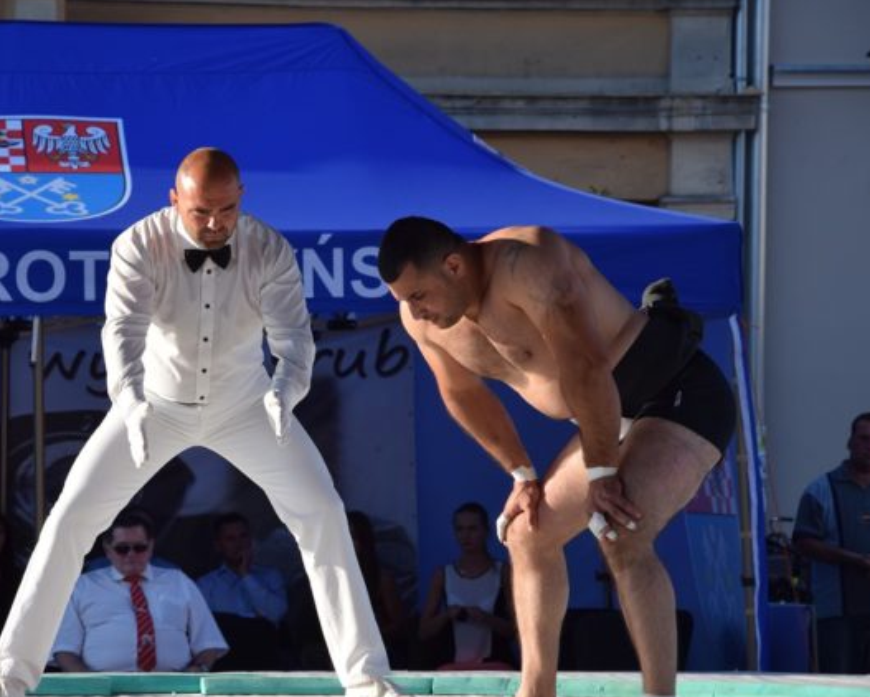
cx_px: 262
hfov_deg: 11.7
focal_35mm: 164
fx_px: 4224
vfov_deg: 9.4
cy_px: 406
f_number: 5.3
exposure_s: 1/1000
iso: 500
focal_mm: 80
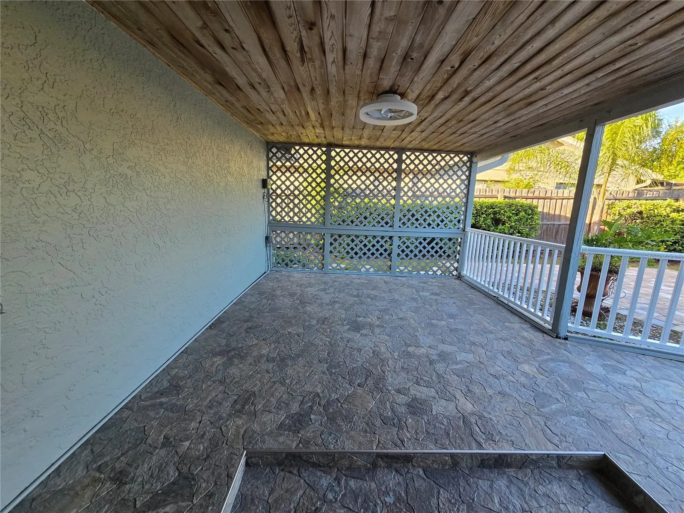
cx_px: 342
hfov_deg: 106.2
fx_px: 257
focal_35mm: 13
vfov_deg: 89.9
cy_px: 256
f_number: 2.2
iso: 200
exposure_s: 1/359
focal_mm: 2.2
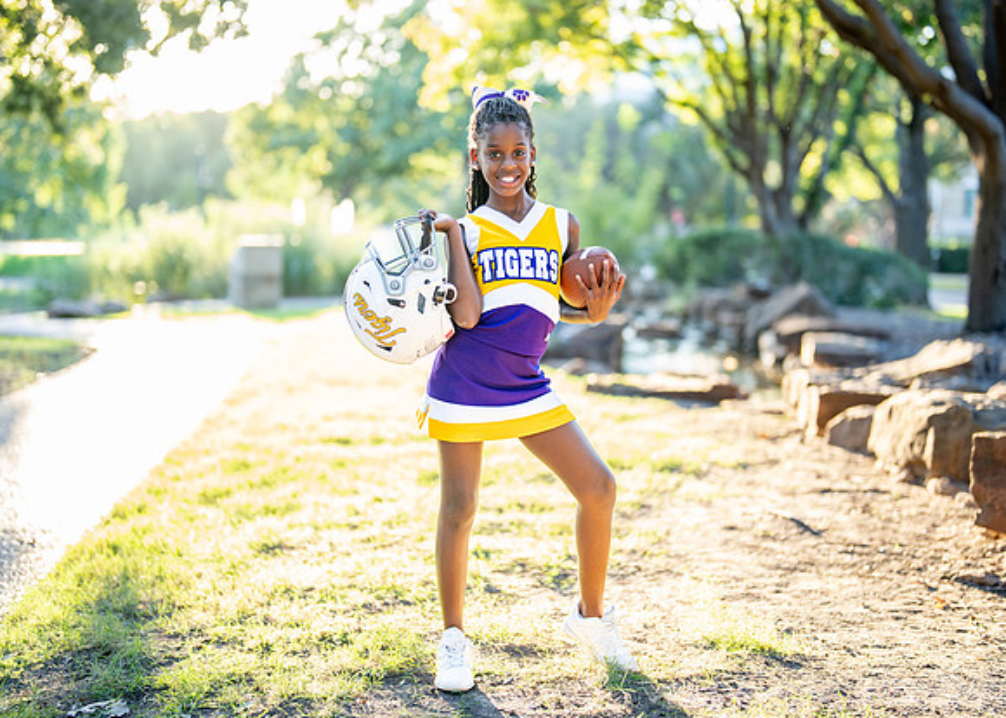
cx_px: 512
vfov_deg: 24.6
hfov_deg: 33.9
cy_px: 338
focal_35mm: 58
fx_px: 1648
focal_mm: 50
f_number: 1.2
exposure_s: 1/400
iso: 250
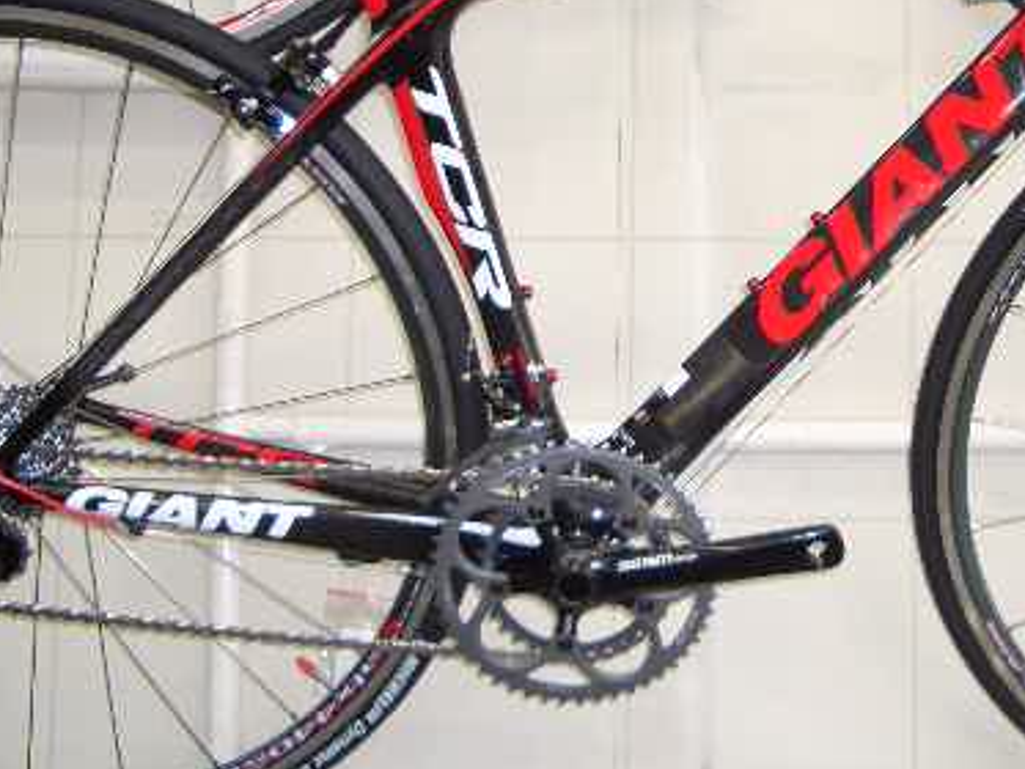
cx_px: 767
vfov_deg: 24.1
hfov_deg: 31.6
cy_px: 162
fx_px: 1777
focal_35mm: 60
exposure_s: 1/60
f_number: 2.6
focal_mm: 5.8
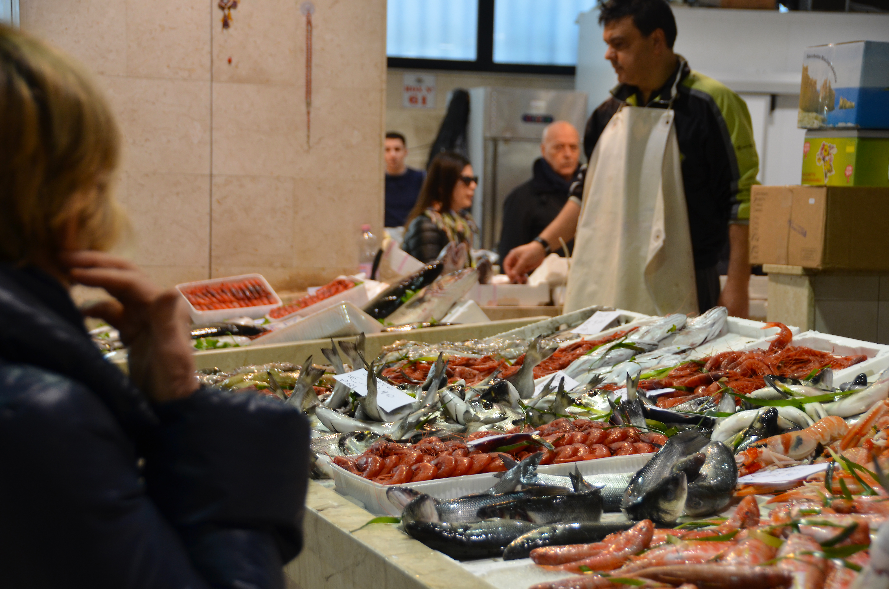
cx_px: 444
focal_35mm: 75
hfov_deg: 27.0
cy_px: 294
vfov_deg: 18.1
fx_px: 1848
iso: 400
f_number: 4.8
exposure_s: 1/80
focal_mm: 50
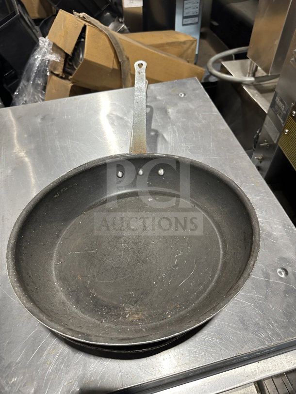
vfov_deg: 71.6
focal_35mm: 24
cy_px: 197
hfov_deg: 56.8
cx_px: 148
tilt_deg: -50.4
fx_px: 274
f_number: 1.78
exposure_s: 1/78
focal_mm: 6.86
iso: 250
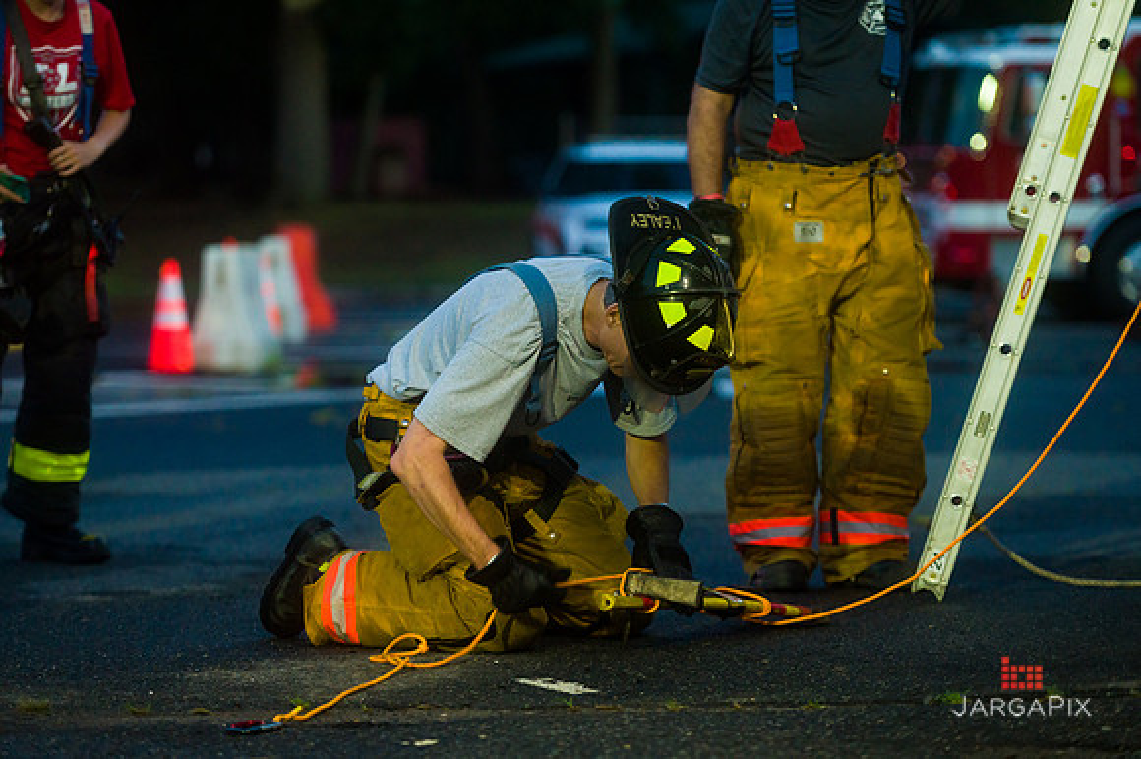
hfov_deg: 15.2
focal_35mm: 135
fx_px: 4276
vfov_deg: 10.1
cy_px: 380
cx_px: 570
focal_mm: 135
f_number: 3.2
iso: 3200
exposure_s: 1/125
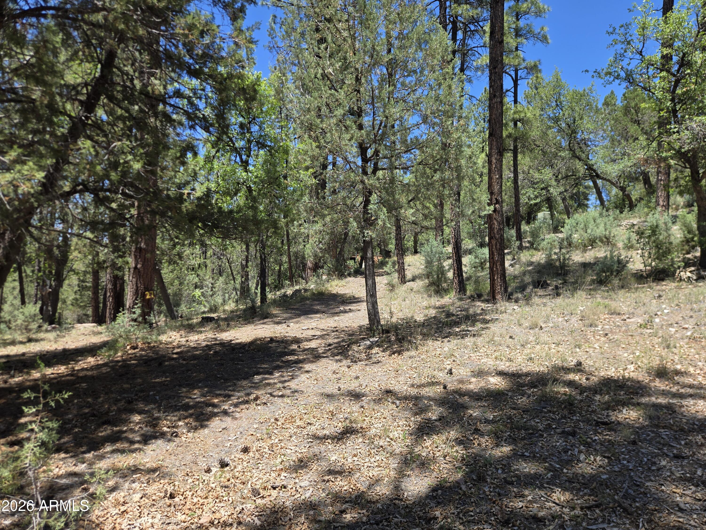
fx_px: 469
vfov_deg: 58.9
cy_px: 265
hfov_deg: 73.9
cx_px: 353
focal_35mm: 23
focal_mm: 5.4
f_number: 1.8
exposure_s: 1/781
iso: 25
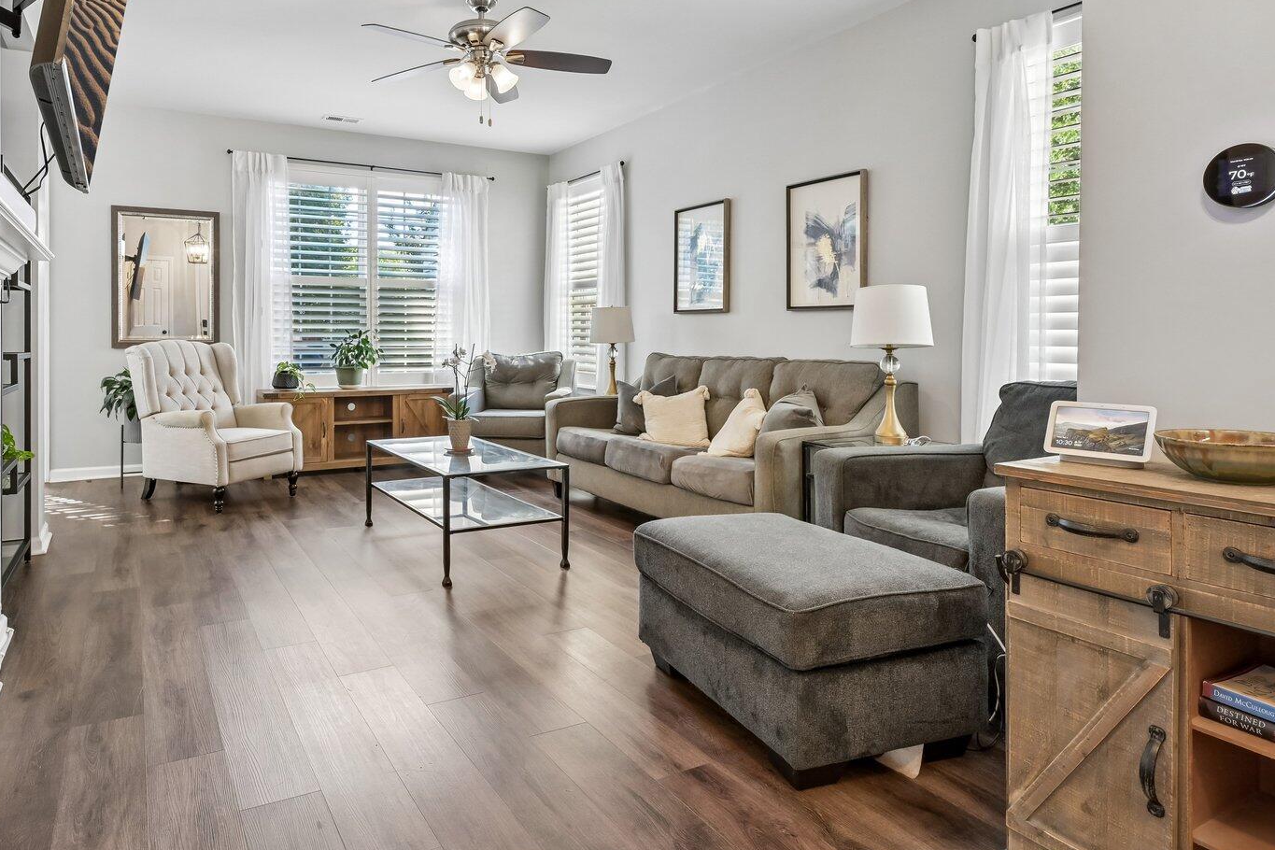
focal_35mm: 21
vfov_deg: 59.1
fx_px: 744
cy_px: 344
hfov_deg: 80.5
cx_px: 530
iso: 400
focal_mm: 14
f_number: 8
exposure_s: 1/15
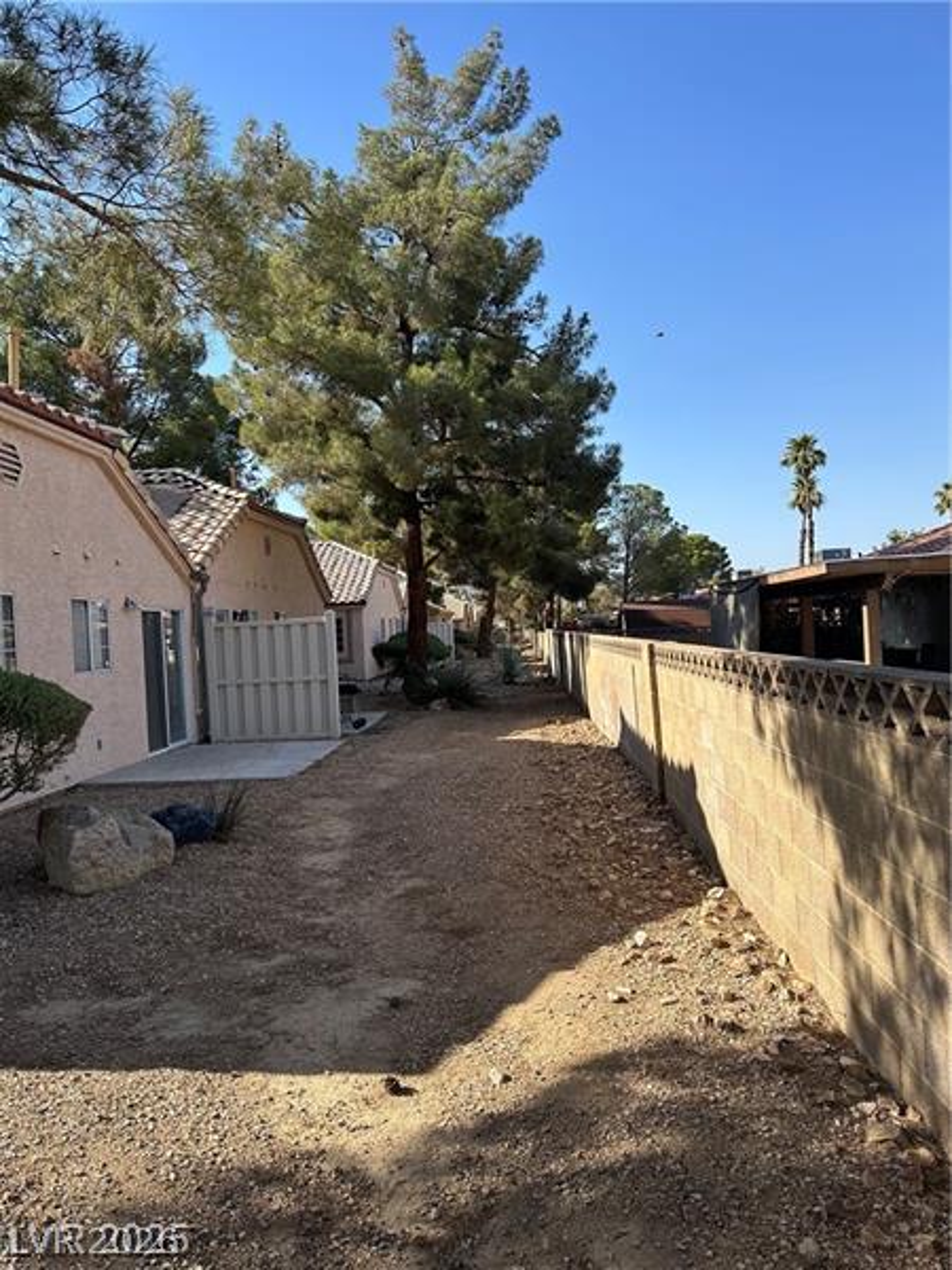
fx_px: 880
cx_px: 476
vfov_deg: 71.6
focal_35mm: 24
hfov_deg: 56.8
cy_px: 635
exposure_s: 1/2469
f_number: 1.78
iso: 80
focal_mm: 6.86
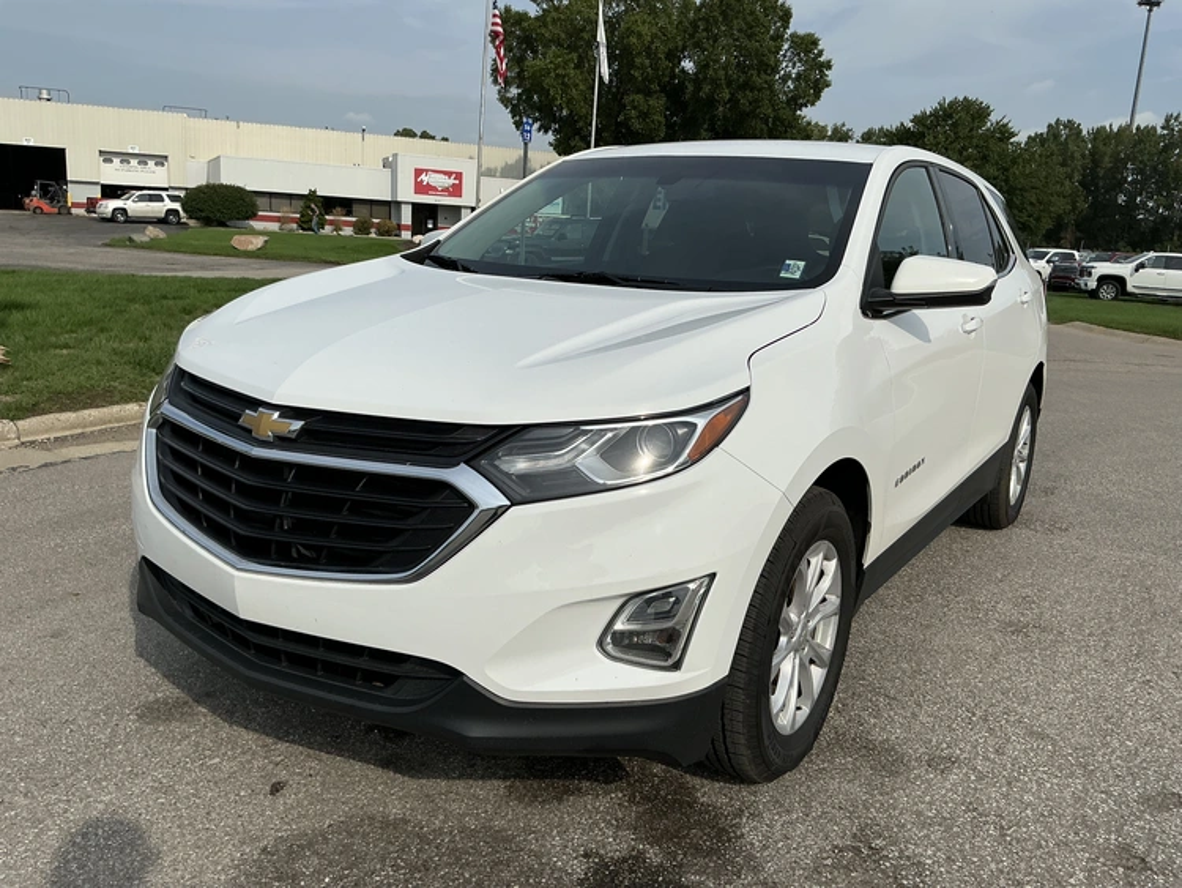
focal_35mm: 28
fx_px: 956
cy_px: 444
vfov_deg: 49.8
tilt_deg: -11.1
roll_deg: -3.1
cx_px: 591
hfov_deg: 63.4
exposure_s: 1/3788
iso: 25
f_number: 1.8
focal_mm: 3
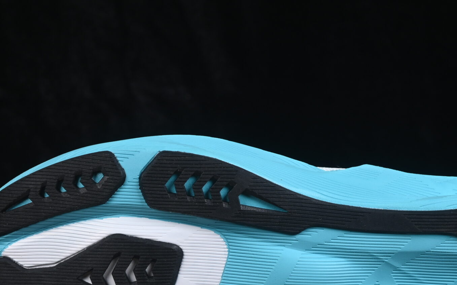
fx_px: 1793
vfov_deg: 9.1
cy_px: 217
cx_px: 285
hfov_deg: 14.5
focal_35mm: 144
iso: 160
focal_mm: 50
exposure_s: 1/80
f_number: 8
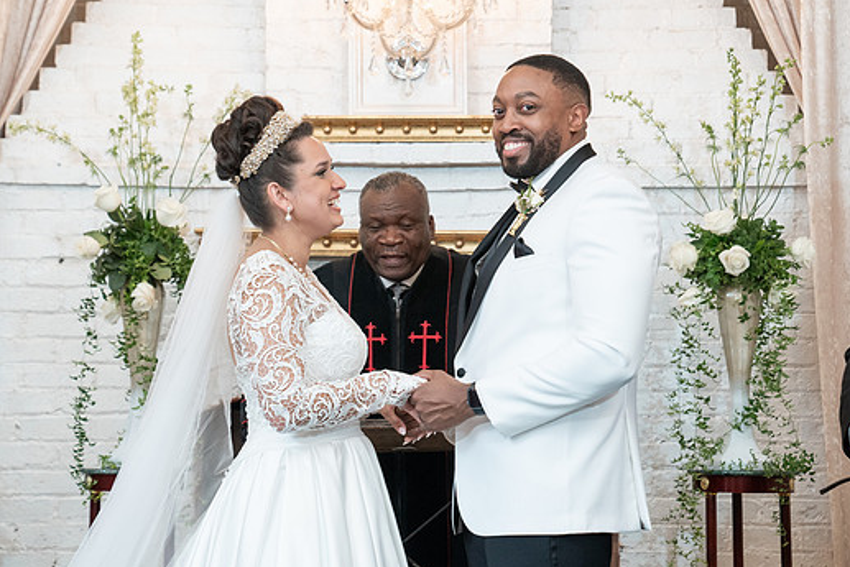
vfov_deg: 15.0
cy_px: 233
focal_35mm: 91
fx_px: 2149
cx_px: 398
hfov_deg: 22.4
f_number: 4
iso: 2000
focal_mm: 70
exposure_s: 1/100
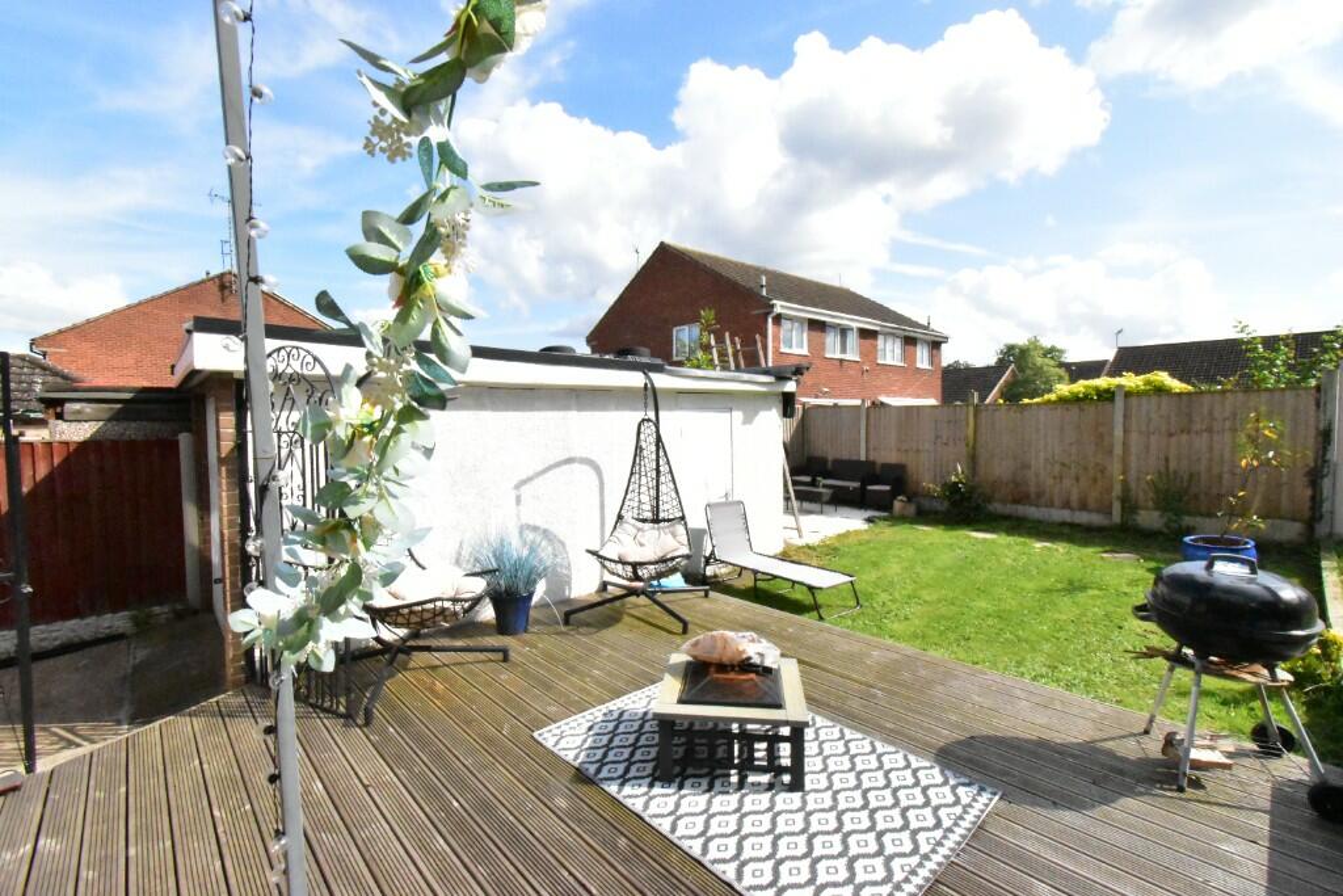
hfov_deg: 100.4
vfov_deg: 77.3
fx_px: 560
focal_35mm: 15
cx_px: 672
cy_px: 448
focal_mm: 10
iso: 12800
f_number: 22
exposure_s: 1/2000
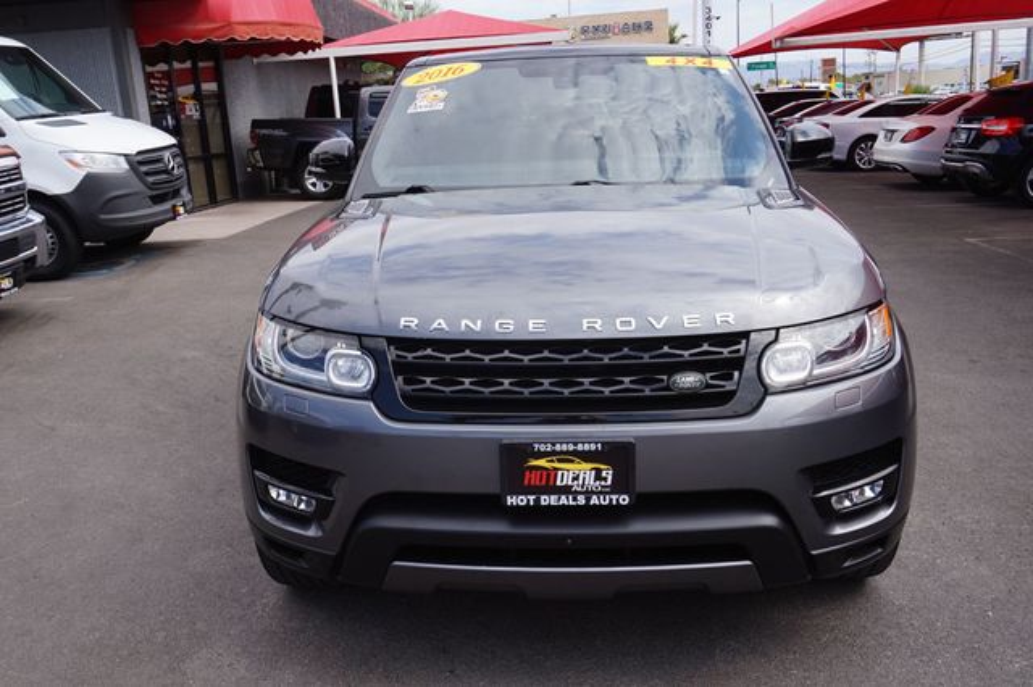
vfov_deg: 41.7
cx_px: 516
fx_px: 903
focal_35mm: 32
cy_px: 344
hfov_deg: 59.5
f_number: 11
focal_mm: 21
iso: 100
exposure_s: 1/80
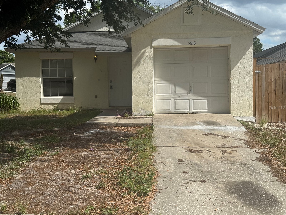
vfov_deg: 30.3
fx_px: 397
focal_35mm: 48
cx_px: 143
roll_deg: +0.3
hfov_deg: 39.7
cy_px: 108
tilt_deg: -3.2
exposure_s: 1/4975
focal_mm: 6.76
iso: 64
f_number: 1.78
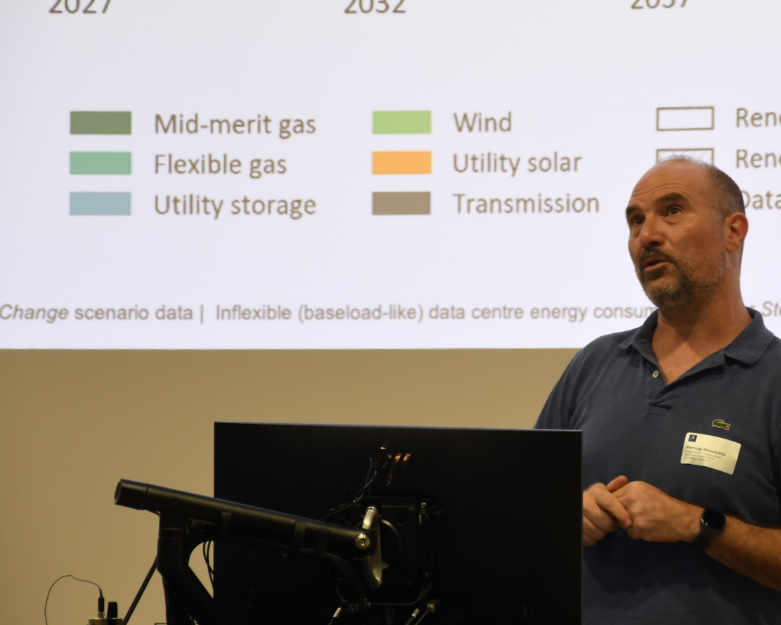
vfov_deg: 7.1
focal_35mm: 219
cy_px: 273
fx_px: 5063
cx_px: 664
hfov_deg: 8.8
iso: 400
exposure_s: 1/30
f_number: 5.3
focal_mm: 90
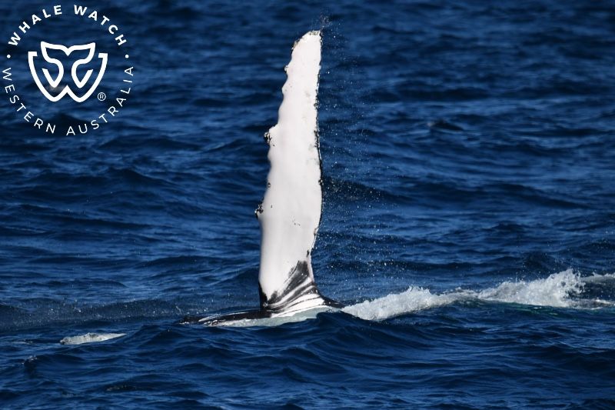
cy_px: 205
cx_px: 308
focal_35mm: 600
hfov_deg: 3.4
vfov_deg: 2.3
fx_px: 10247
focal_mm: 600
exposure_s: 1/8000
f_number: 6.3
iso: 900
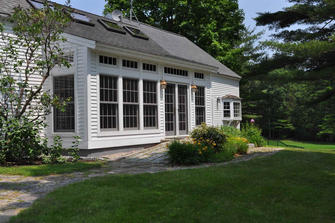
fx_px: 418
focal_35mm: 45
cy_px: 112
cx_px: 168
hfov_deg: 43.7
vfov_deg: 29.8
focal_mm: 30
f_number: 10
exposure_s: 1/400
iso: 200
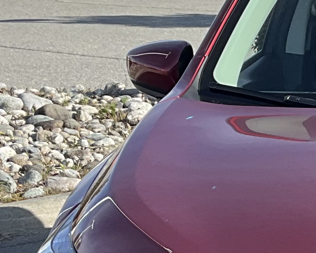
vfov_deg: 9.9
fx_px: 1450
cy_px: 252
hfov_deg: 11.8
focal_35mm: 155
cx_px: 503
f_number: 1.8
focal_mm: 3
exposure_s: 1/929
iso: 25
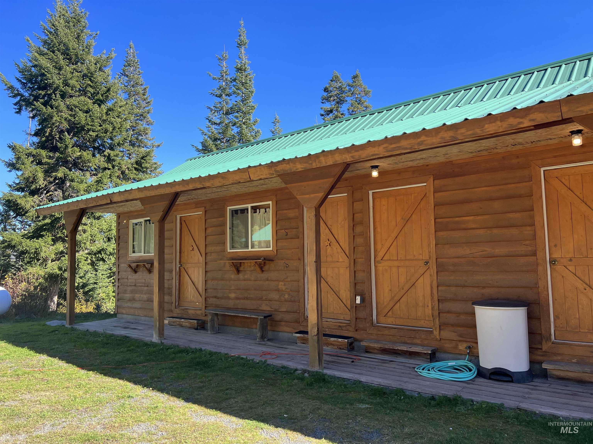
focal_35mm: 26
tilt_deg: +4.7
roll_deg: +2.2
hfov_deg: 67.3
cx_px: 296
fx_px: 445
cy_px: 222
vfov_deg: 53.1
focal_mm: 5.7
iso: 50
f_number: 1.5
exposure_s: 1/991
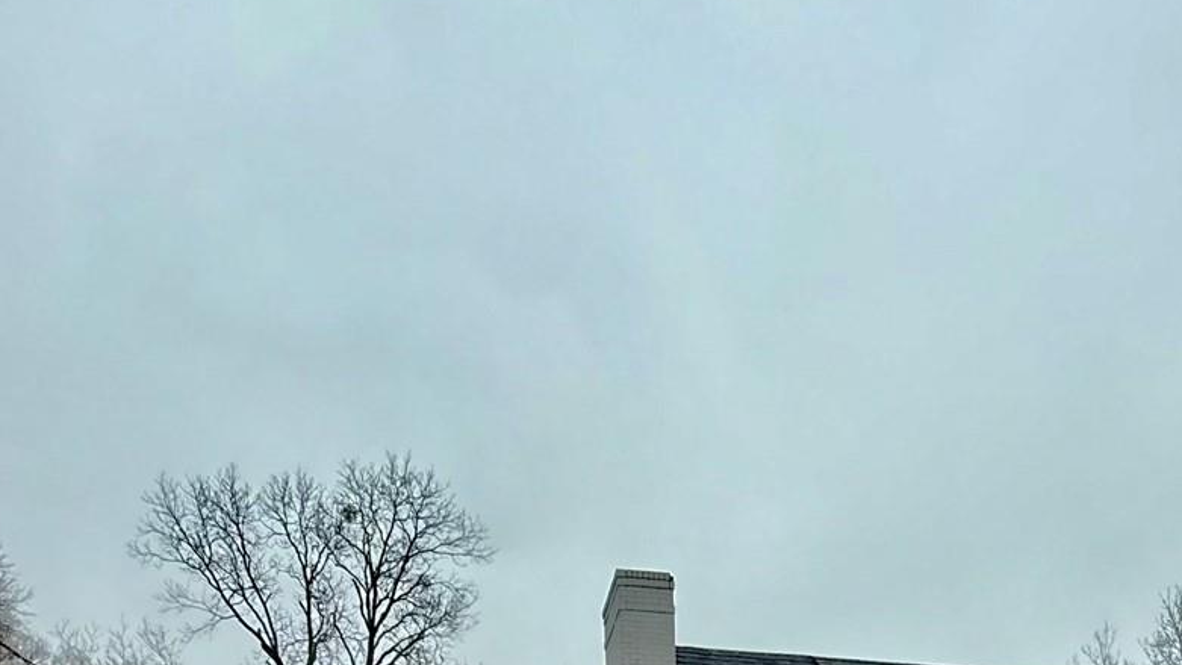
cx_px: 848
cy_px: 1044
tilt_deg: -0.5
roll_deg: +0.9
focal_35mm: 40
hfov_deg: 49.0
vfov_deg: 23.0
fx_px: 1253
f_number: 2.2
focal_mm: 2.22
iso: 50
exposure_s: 1/686
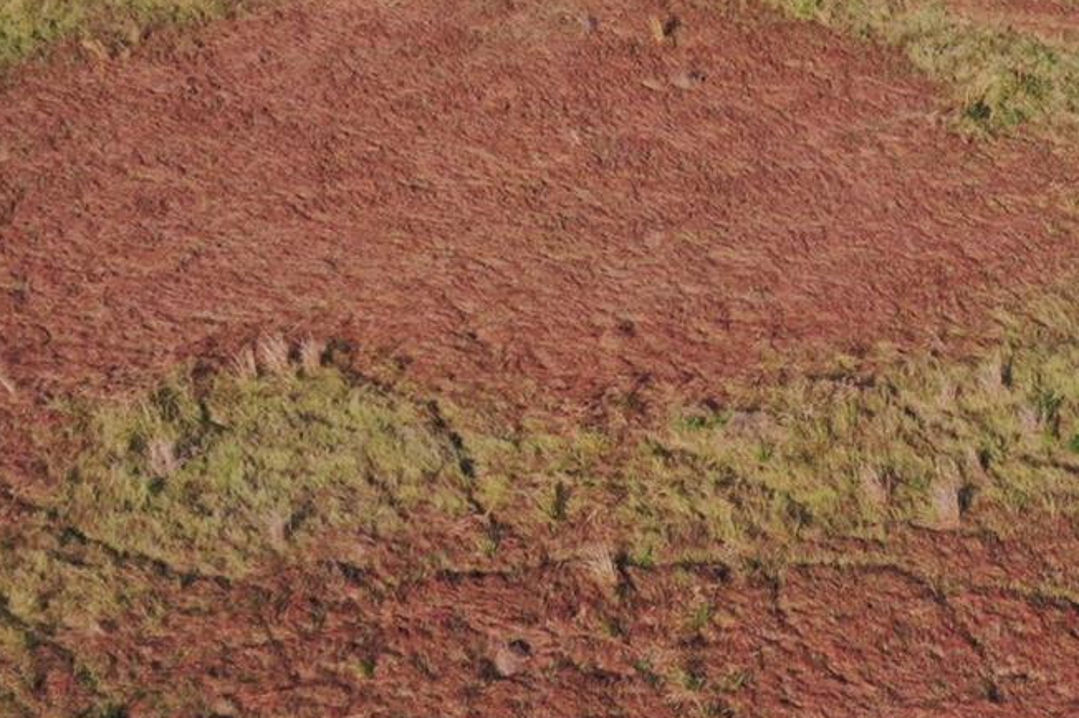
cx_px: 1264
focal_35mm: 88
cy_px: -386
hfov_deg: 21.6
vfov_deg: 14.4
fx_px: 2636
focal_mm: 10.26
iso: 100
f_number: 9
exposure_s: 1/120
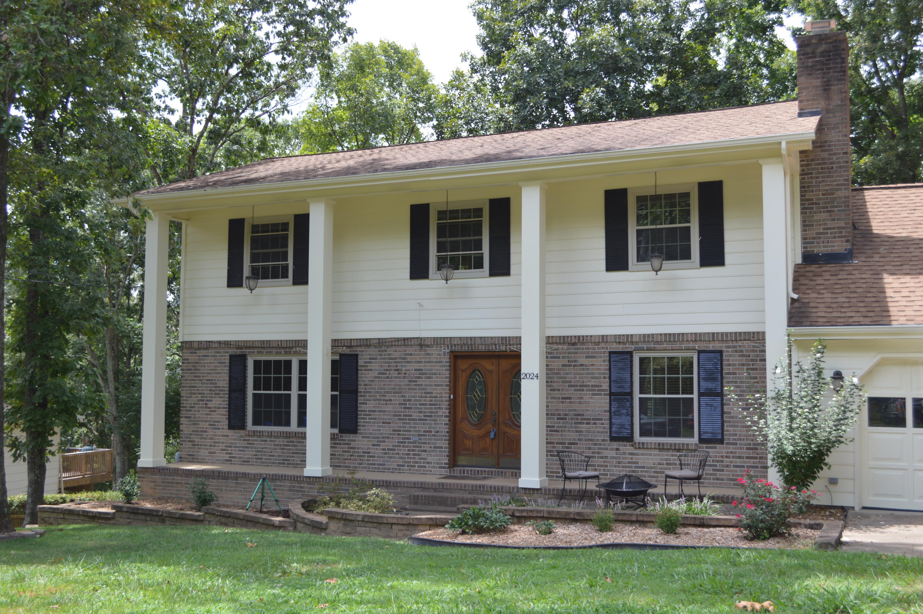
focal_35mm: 36
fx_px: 922
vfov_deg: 36.8
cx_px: 462
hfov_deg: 53.2
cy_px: 307
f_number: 4
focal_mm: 24
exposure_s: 1/160
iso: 100
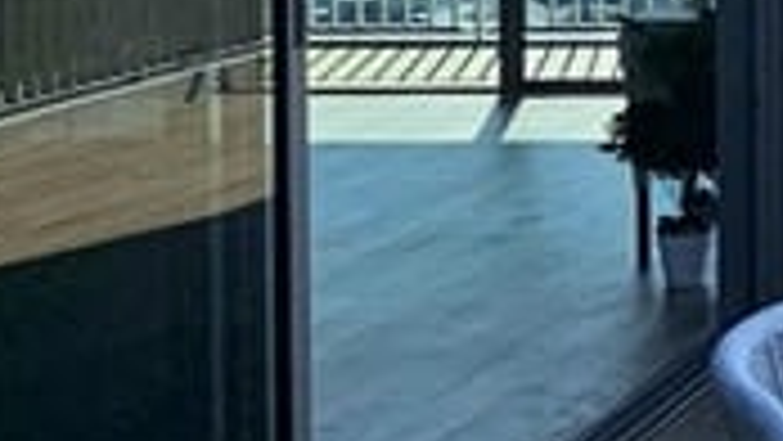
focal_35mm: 104
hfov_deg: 15.7
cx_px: 1624
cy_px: -324
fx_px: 2160
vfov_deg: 11.0
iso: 50
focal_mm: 2.2
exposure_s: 1/3333
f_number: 2.2
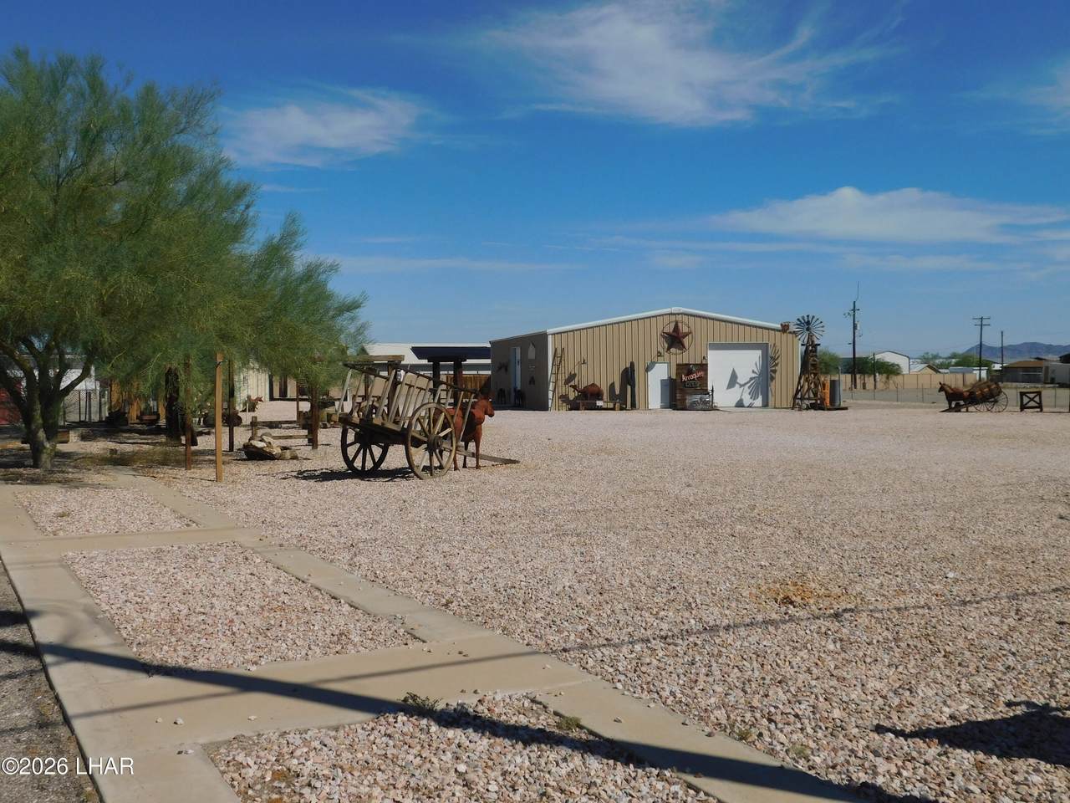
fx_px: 1113
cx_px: 535
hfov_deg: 51.4
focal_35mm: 36
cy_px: 402
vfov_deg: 39.7
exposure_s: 1/800
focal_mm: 6.3
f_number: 7
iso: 125
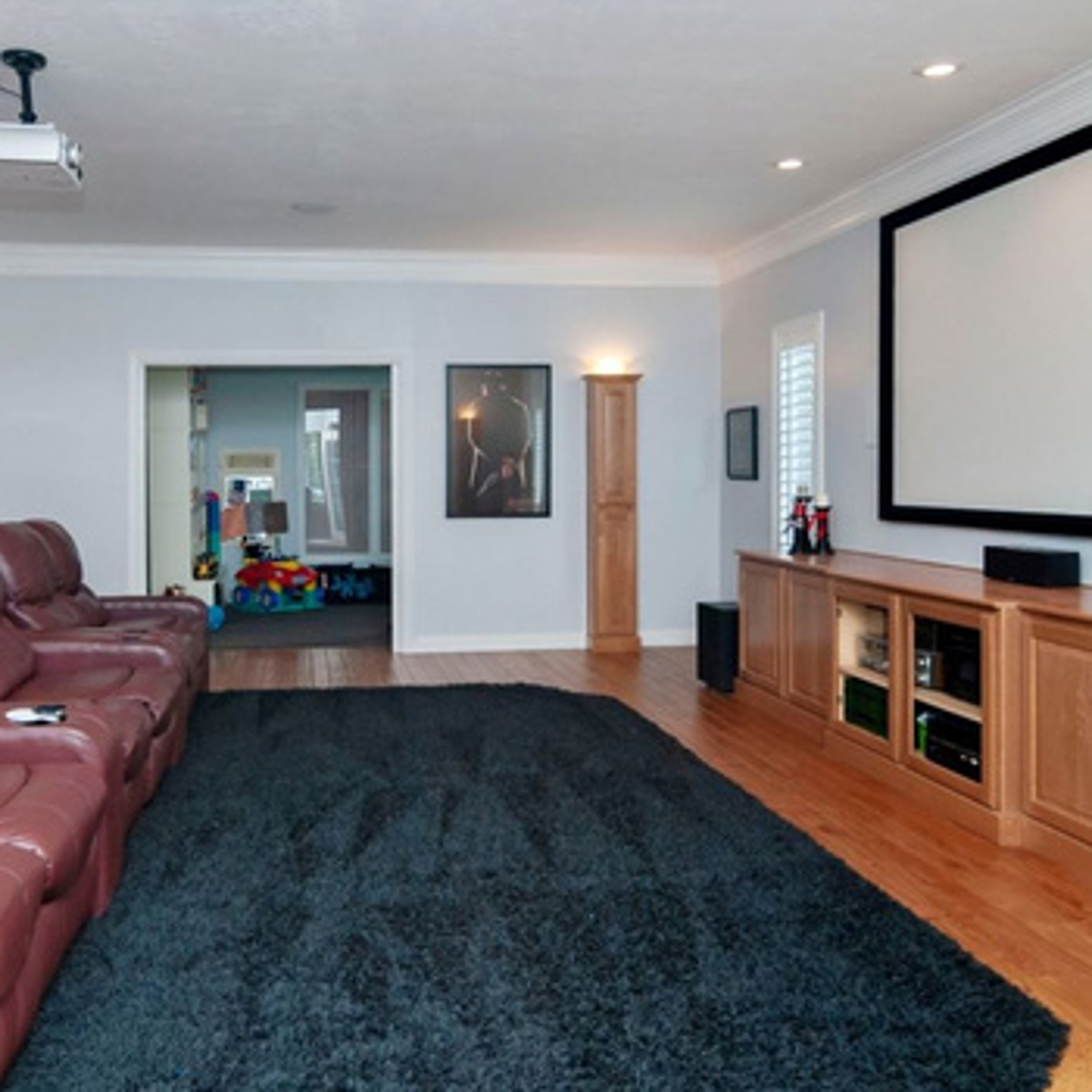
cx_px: 378
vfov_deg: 57.3
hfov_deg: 56.3
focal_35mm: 28
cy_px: 574
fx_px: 999
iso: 200
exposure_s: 1/60
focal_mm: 12
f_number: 5
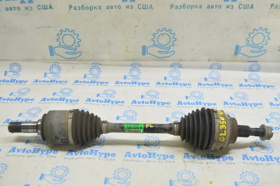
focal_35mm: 39
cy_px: 93
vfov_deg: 34.1
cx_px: 140
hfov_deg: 49.6
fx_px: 303
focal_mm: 26
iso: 400
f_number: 5.6
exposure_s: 1/20
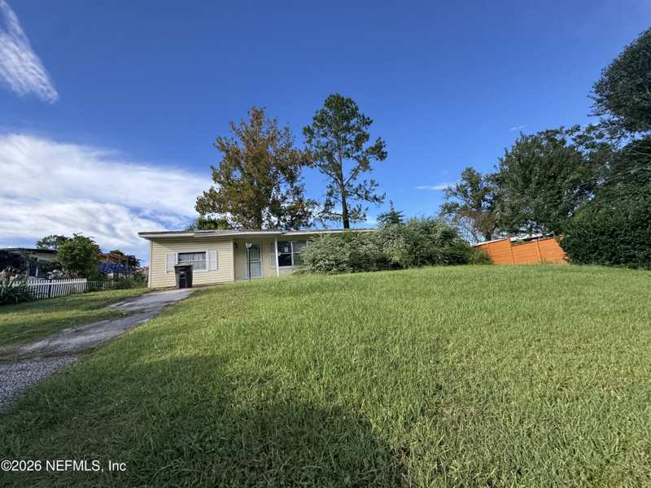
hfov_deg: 102.1
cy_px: 244
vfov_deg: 85.7
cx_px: 326
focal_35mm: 14
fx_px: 263
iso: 50
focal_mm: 2.22
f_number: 2.2
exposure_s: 1/600
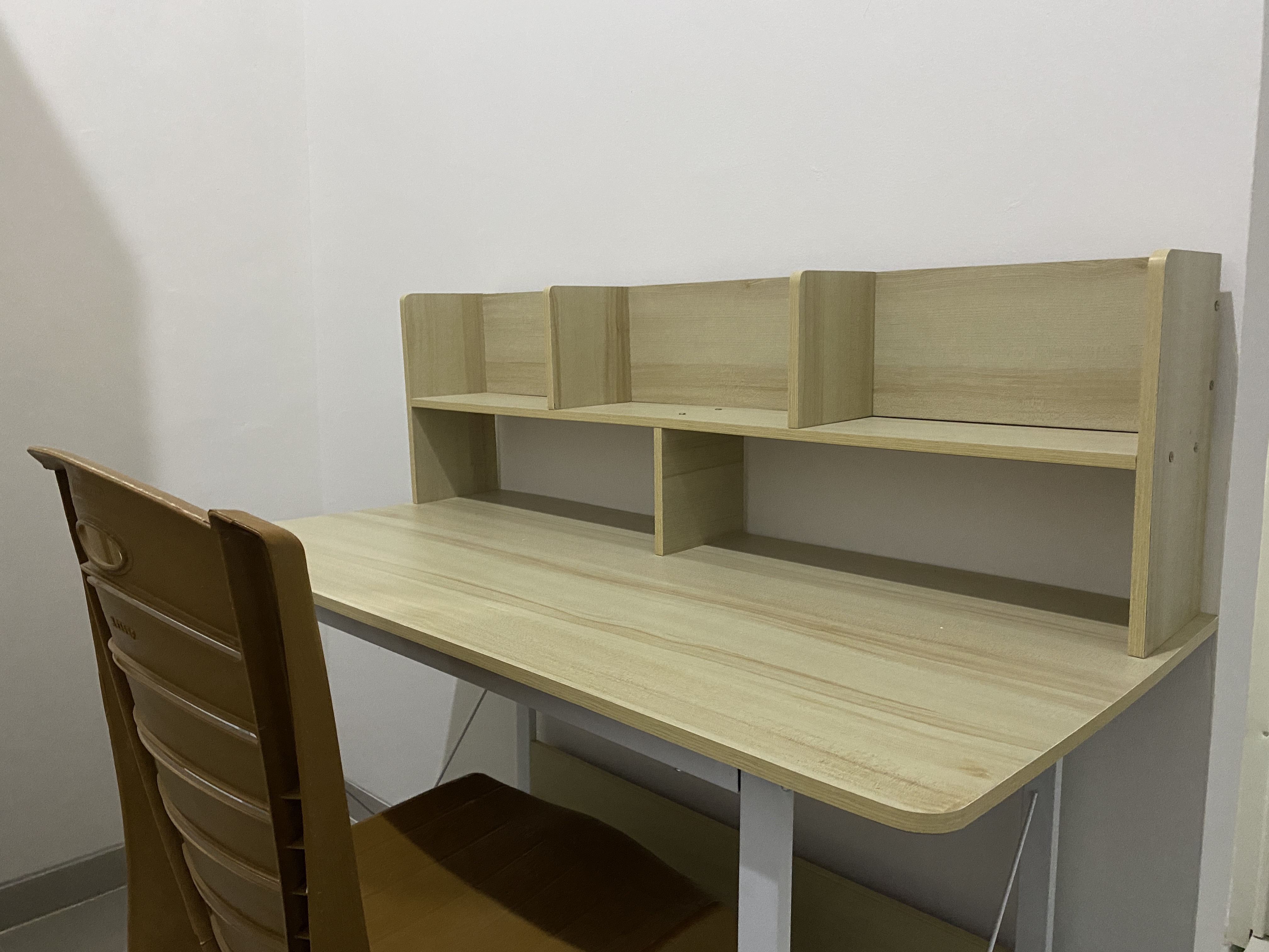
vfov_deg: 53.1
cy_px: 476
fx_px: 953
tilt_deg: -6.7
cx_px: 634
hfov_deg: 67.3
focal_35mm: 26
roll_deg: -0.2
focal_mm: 4.25
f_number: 1.8
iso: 500
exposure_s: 1/25
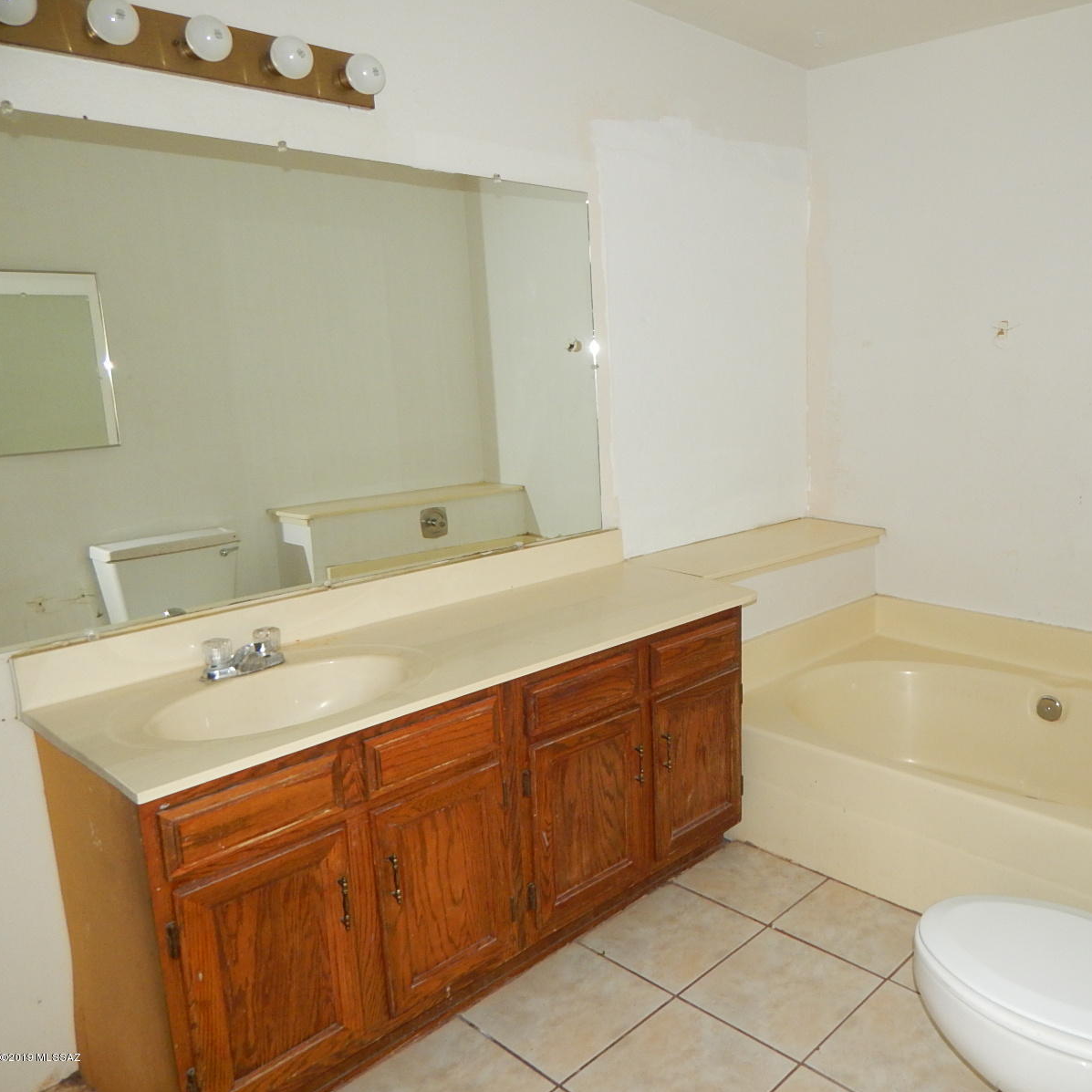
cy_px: 546
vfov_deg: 60.9
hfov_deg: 59.6
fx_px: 928
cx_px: 724
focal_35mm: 26
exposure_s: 1/30
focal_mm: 4
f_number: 3
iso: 200
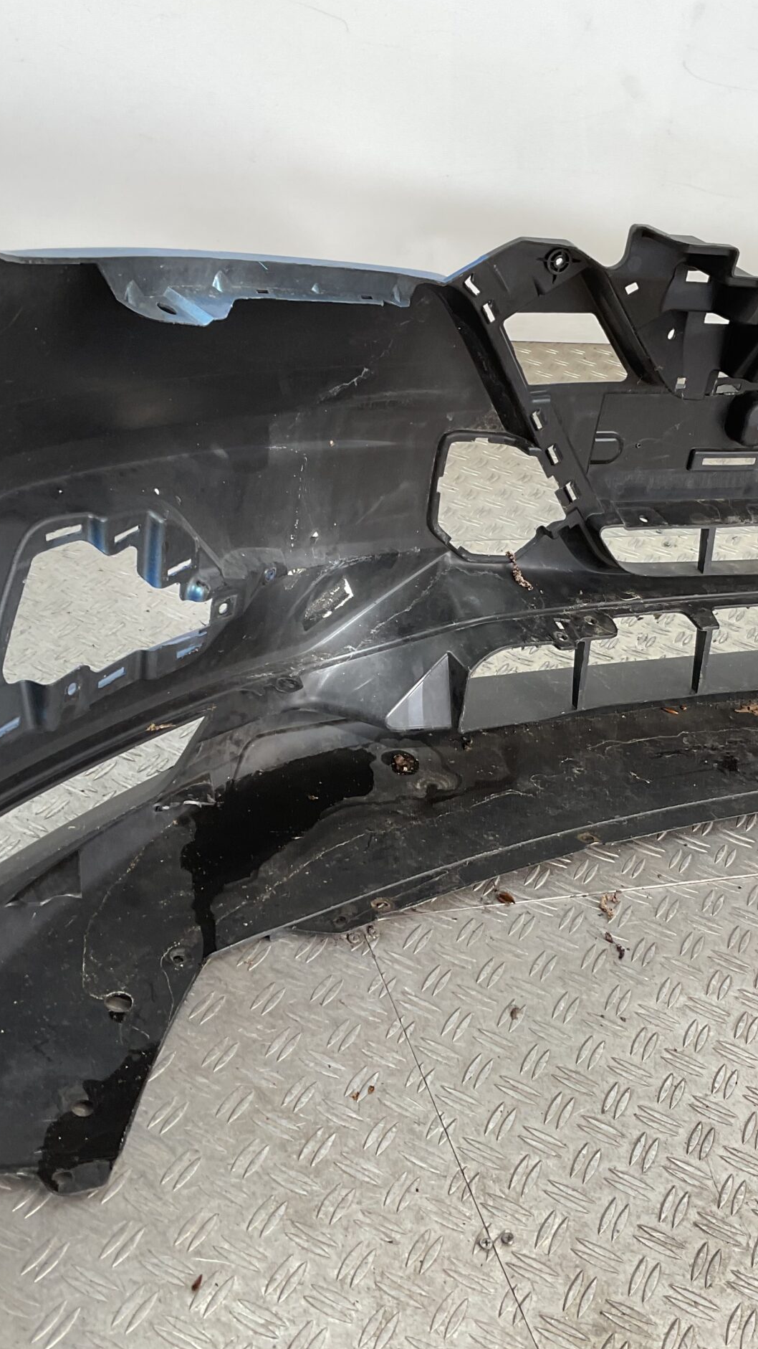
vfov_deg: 47.4
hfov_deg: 27.6
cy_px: 667
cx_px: 494
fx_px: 1537
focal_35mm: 43
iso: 20
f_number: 1.8
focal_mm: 3
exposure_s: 1/100
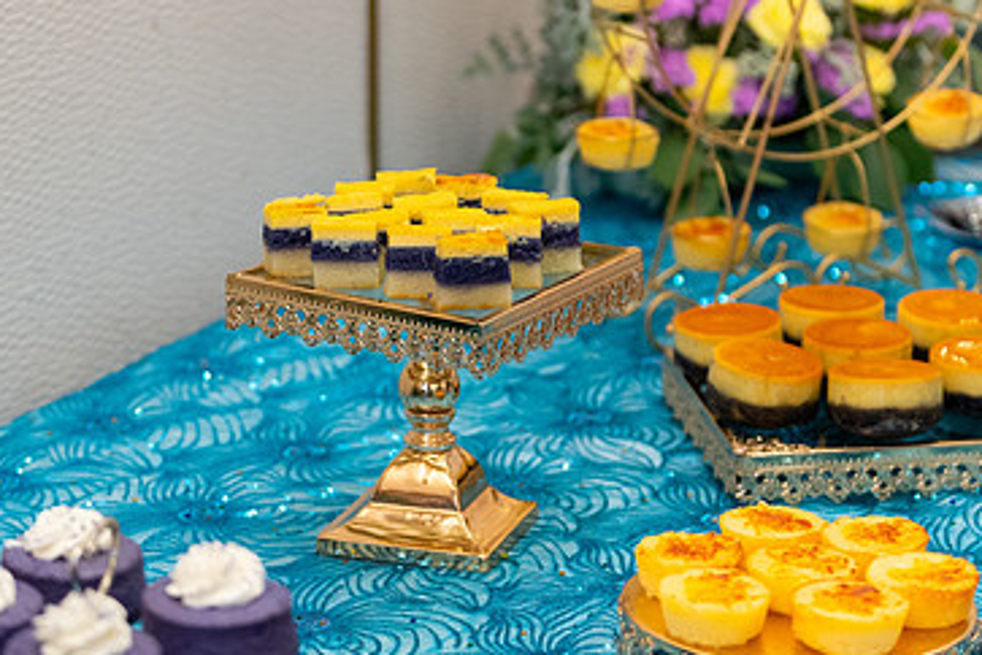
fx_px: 3137
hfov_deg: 17.8
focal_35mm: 115
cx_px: 468
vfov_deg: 11.9
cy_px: 258
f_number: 2.8
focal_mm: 72
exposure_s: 1/400
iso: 1250
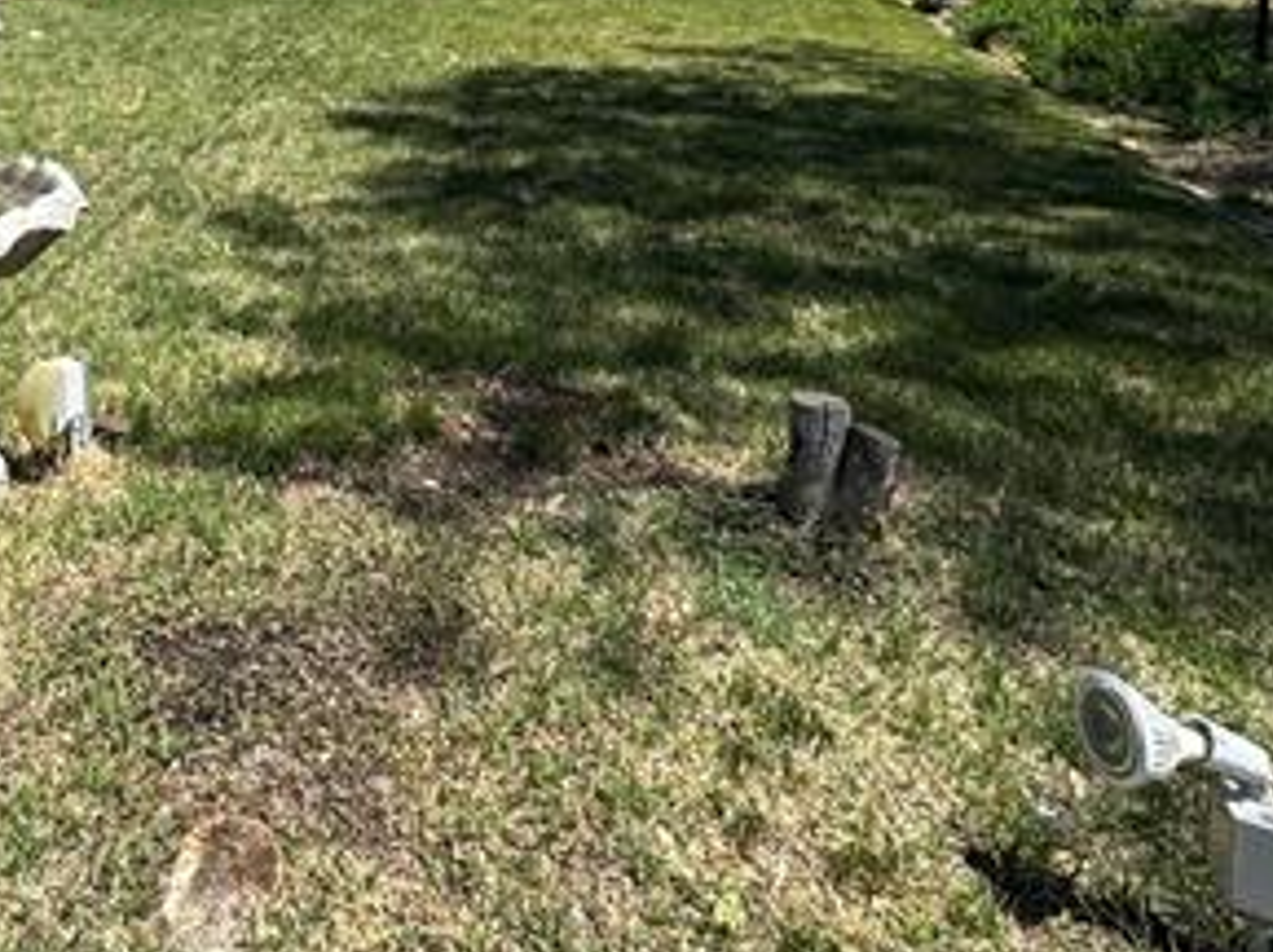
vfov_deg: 38.5
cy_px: -64
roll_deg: +2.4
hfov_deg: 48.7
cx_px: 18
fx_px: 1139
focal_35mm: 31
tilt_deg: -2.9
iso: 40
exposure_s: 1/1536
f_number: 2.2
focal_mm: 2.22
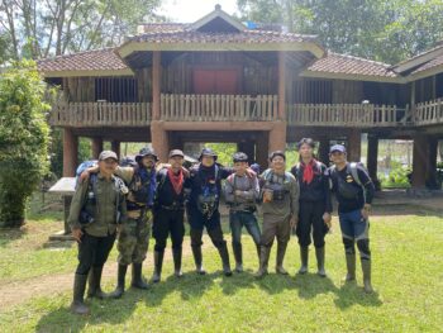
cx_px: 222
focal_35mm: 26
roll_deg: +0.5
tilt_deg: -2.8
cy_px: 166
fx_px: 333
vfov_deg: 53.1
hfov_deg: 67.3
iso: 32
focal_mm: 4.25
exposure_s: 1/385
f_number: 1.8
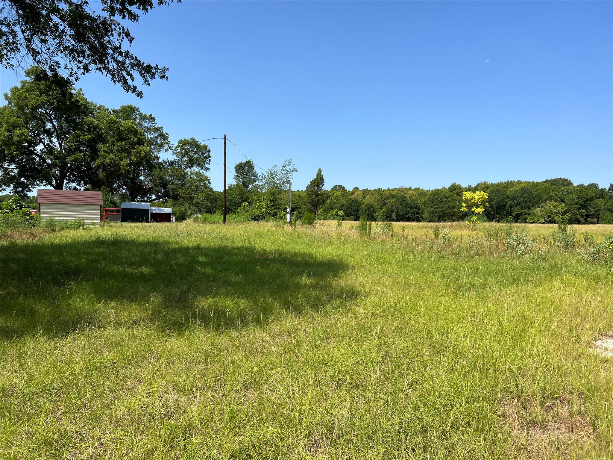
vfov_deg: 53.1
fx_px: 460
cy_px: 230
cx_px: 306
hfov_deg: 67.3
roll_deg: -0.2
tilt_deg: -5.1
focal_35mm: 26
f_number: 1.5
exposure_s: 1/3704
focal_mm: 5.7
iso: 50
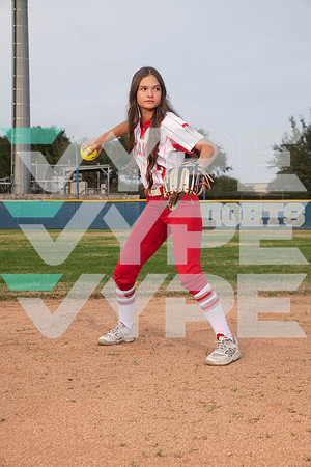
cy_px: 234
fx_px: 622
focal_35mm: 48
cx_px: 156
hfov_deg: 28.1
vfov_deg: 41.1
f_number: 6.3
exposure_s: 1/320
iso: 200
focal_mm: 48
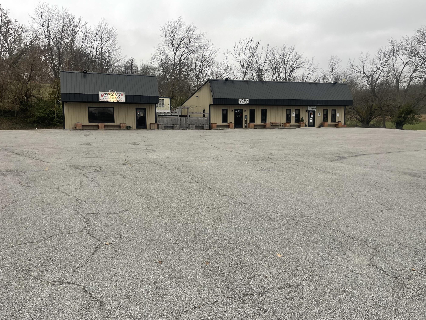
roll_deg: +0.2
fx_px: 345
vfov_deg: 49.7
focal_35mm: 28
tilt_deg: -5.4
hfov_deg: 63.4
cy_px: 167
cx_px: 199
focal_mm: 4.2
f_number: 1.6
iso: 32
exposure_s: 1/206
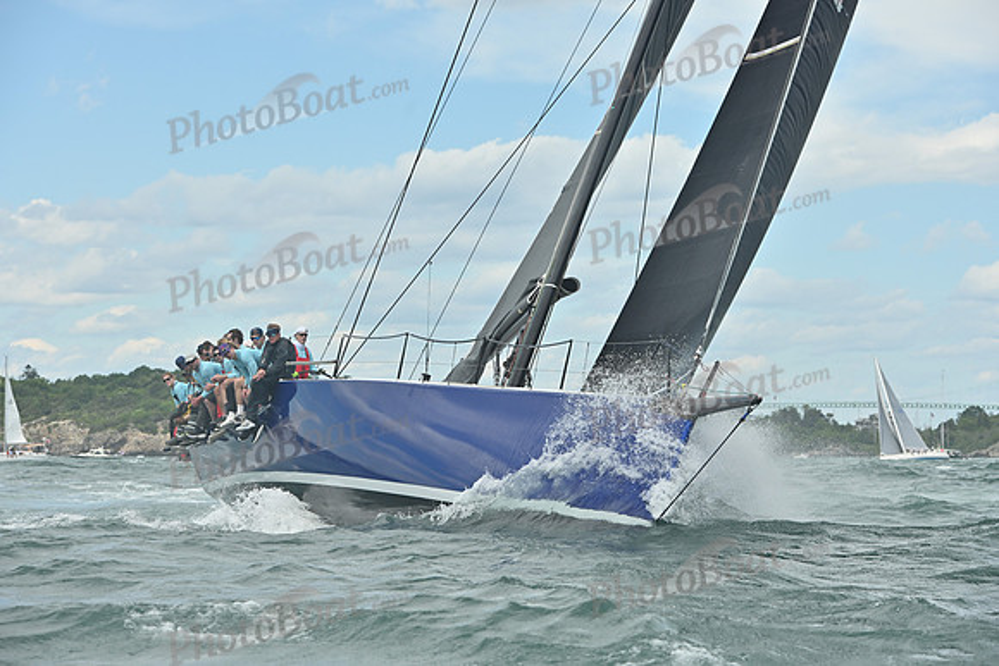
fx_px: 3386
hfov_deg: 16.8
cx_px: 500
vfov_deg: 11.2
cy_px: 333
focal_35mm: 122
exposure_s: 1/1250
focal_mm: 122
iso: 250
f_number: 8
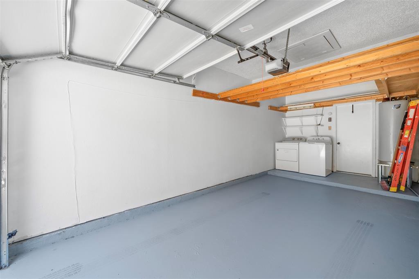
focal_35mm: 13
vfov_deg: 85.4
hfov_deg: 108.3
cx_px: 210
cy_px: 140
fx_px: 151
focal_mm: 13
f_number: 8
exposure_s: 1/10
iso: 200
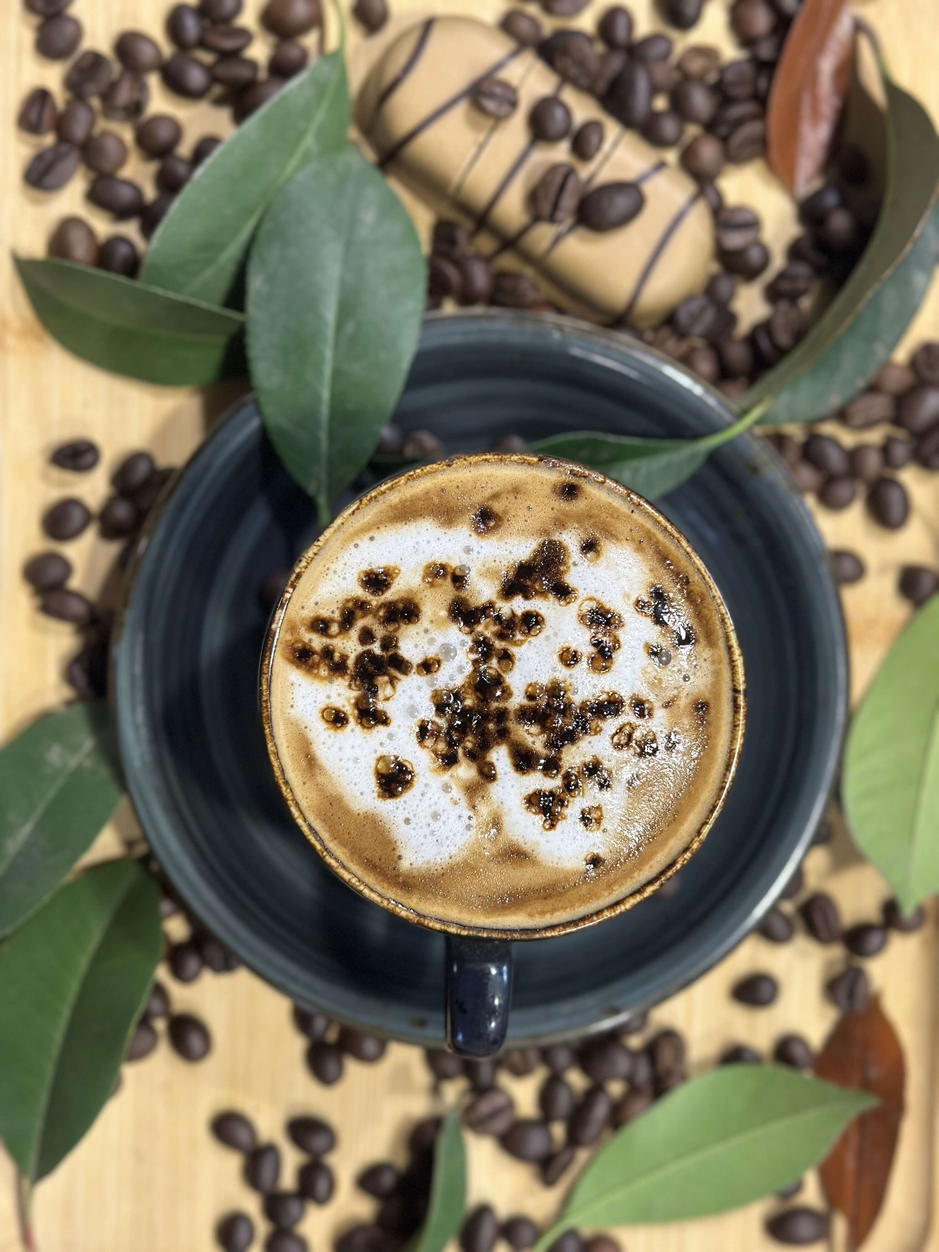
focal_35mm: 48
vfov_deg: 39.7
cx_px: 470
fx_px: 1736
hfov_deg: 30.3
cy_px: 626
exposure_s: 1/50
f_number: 1.78
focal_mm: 6.86
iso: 200
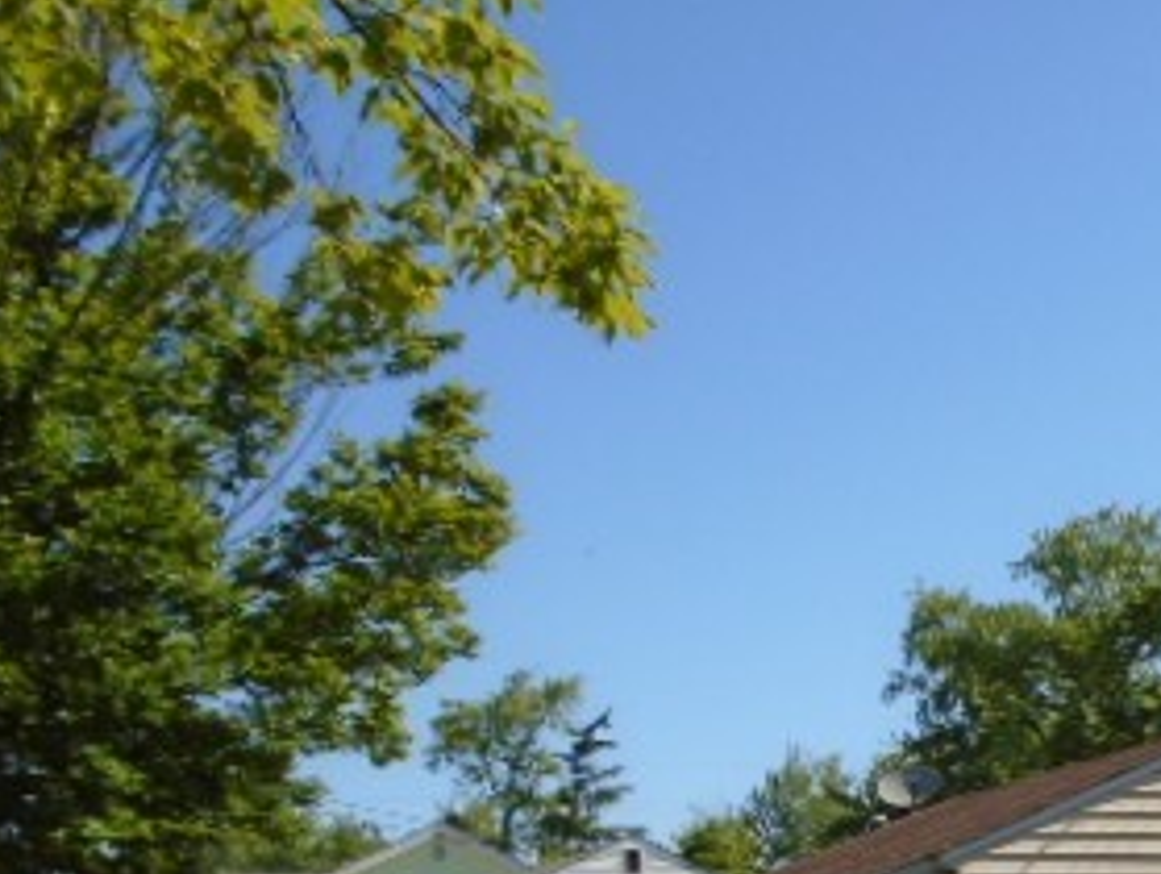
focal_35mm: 71
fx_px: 2384
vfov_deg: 20.1
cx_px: 1278
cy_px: 895
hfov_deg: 25.4
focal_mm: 5.5
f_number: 3.5
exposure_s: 1/800
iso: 100
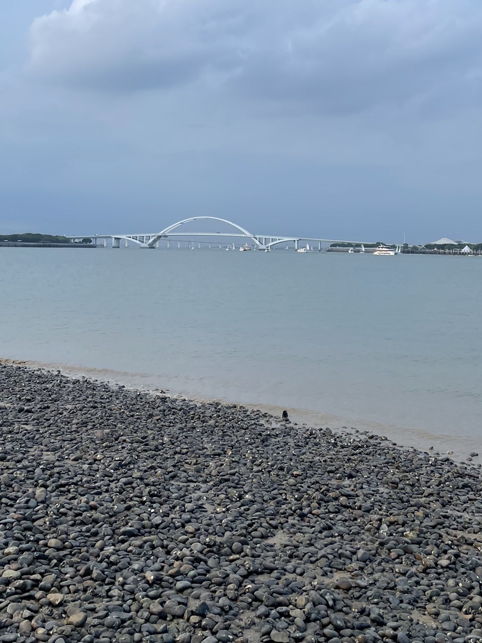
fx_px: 761
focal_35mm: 41
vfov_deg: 44.5
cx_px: 258
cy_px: 175
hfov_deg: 35.1
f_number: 1.6
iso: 32
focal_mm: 4.2
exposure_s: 1/1221
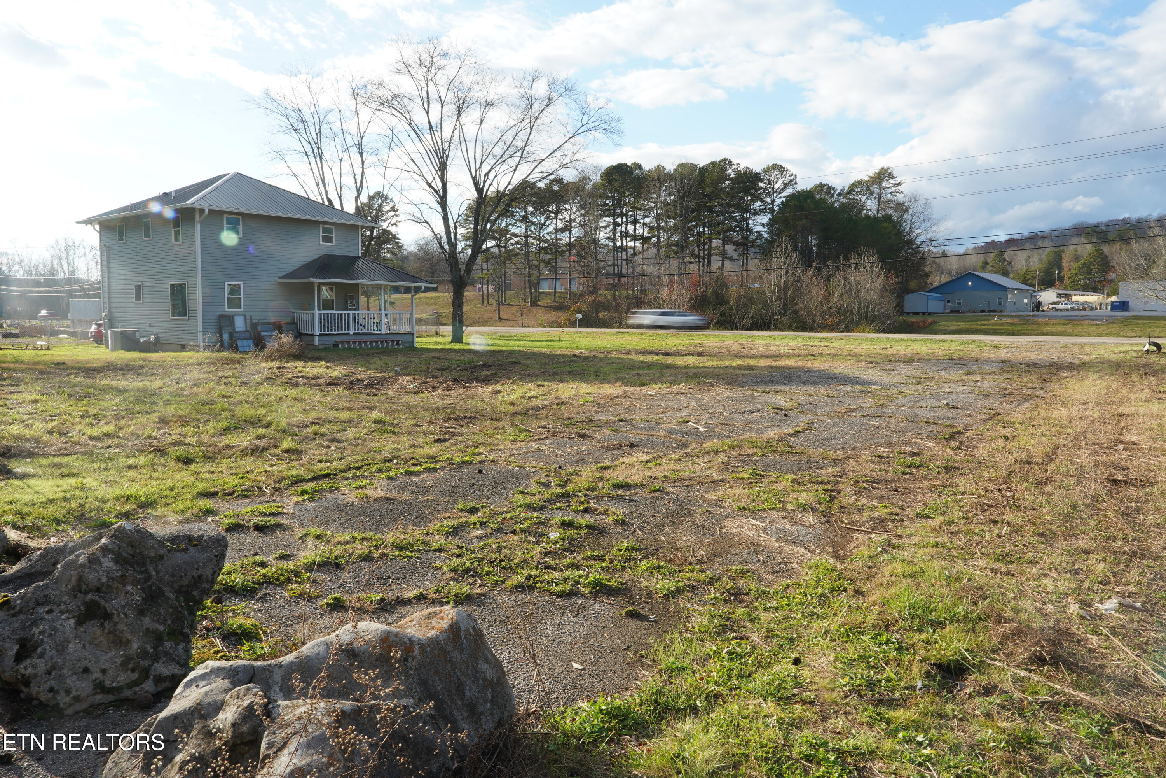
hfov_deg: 73.7
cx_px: 583
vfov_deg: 53.1
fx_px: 777
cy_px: 389
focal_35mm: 24
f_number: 22
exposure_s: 1/13
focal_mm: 24
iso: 100
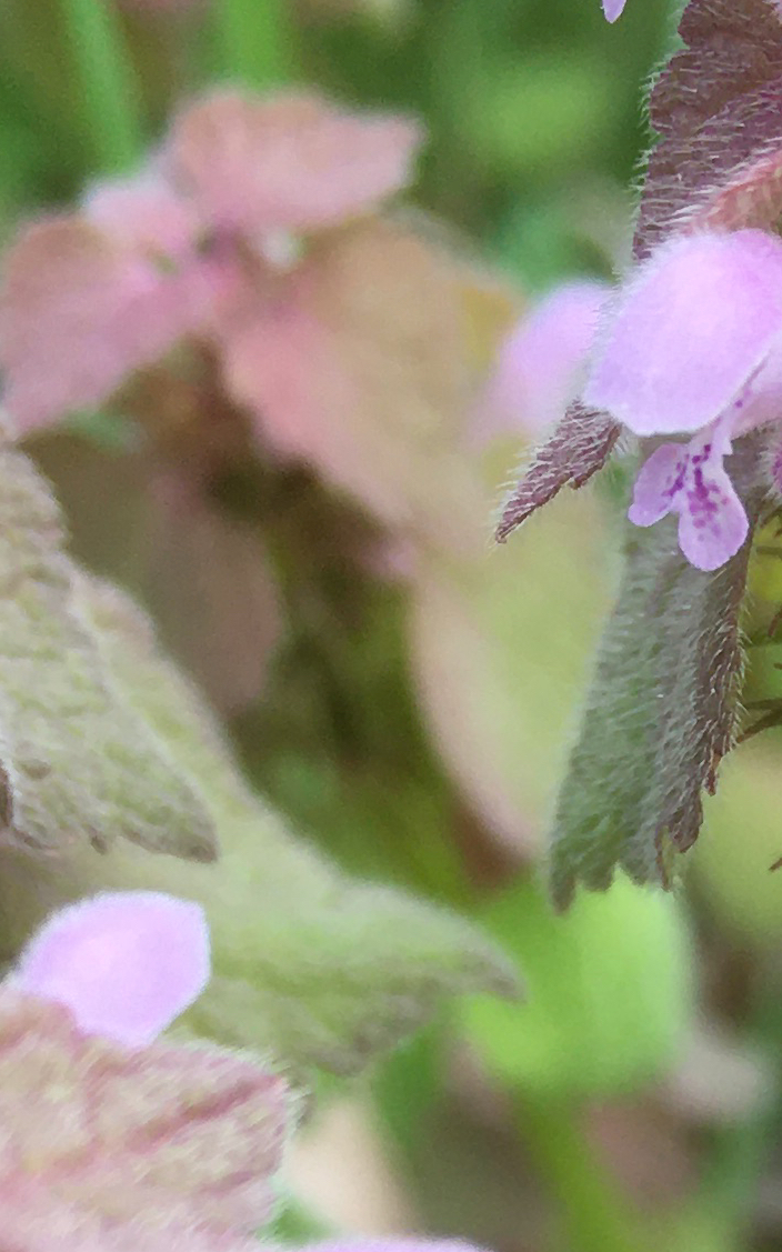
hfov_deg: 11.4
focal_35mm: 110
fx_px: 3752
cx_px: 1144
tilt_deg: -67.9
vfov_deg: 16.9
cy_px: 1969
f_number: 2.2
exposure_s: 1/472
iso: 25
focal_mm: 4.15
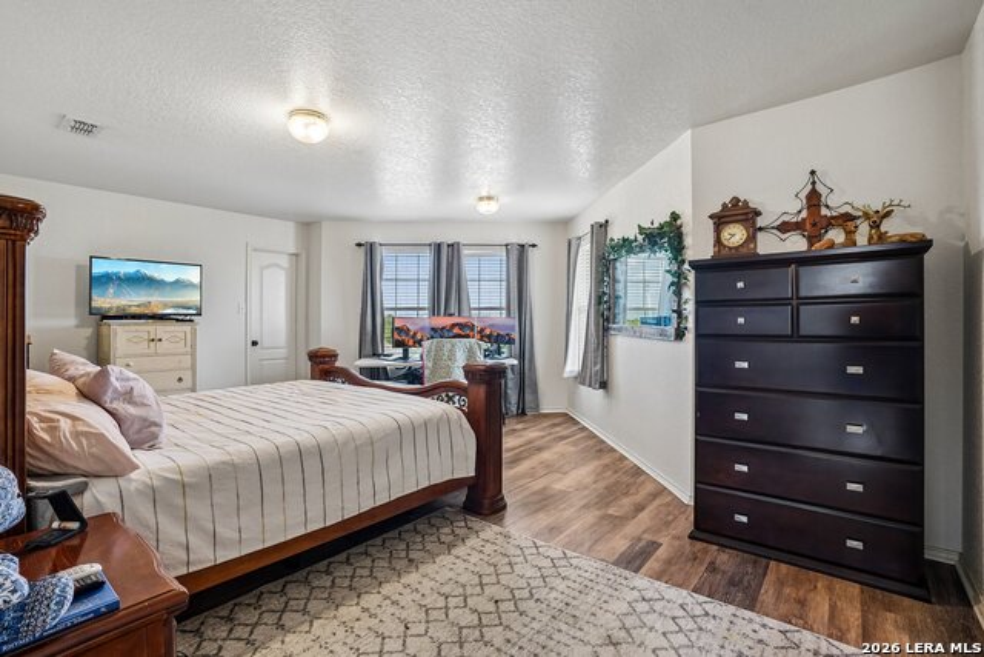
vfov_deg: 73.8
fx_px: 437
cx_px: 492
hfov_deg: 96.7
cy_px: 328
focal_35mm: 16
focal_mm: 16
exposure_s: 1/25
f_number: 8
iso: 400
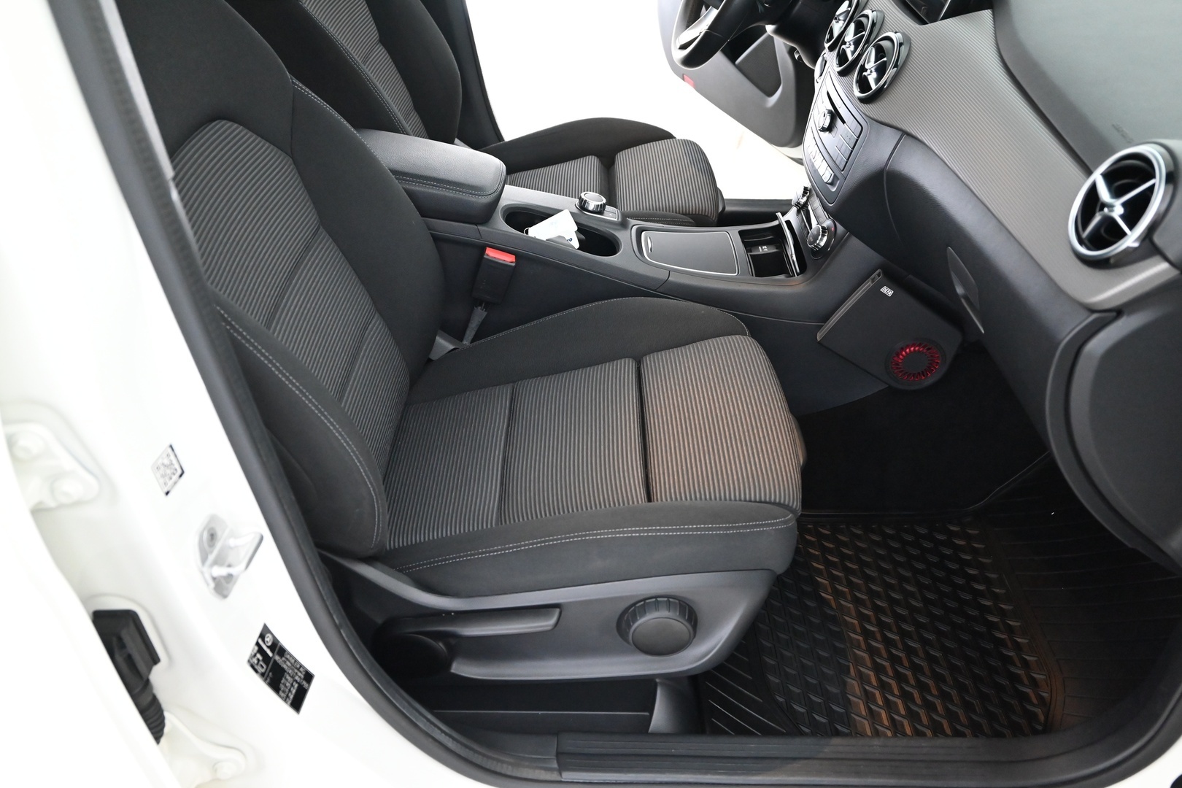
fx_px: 952
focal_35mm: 29
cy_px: 394
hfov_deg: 63.7
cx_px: 591
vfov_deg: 45.0
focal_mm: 29
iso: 7200
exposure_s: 1/60
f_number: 4.5
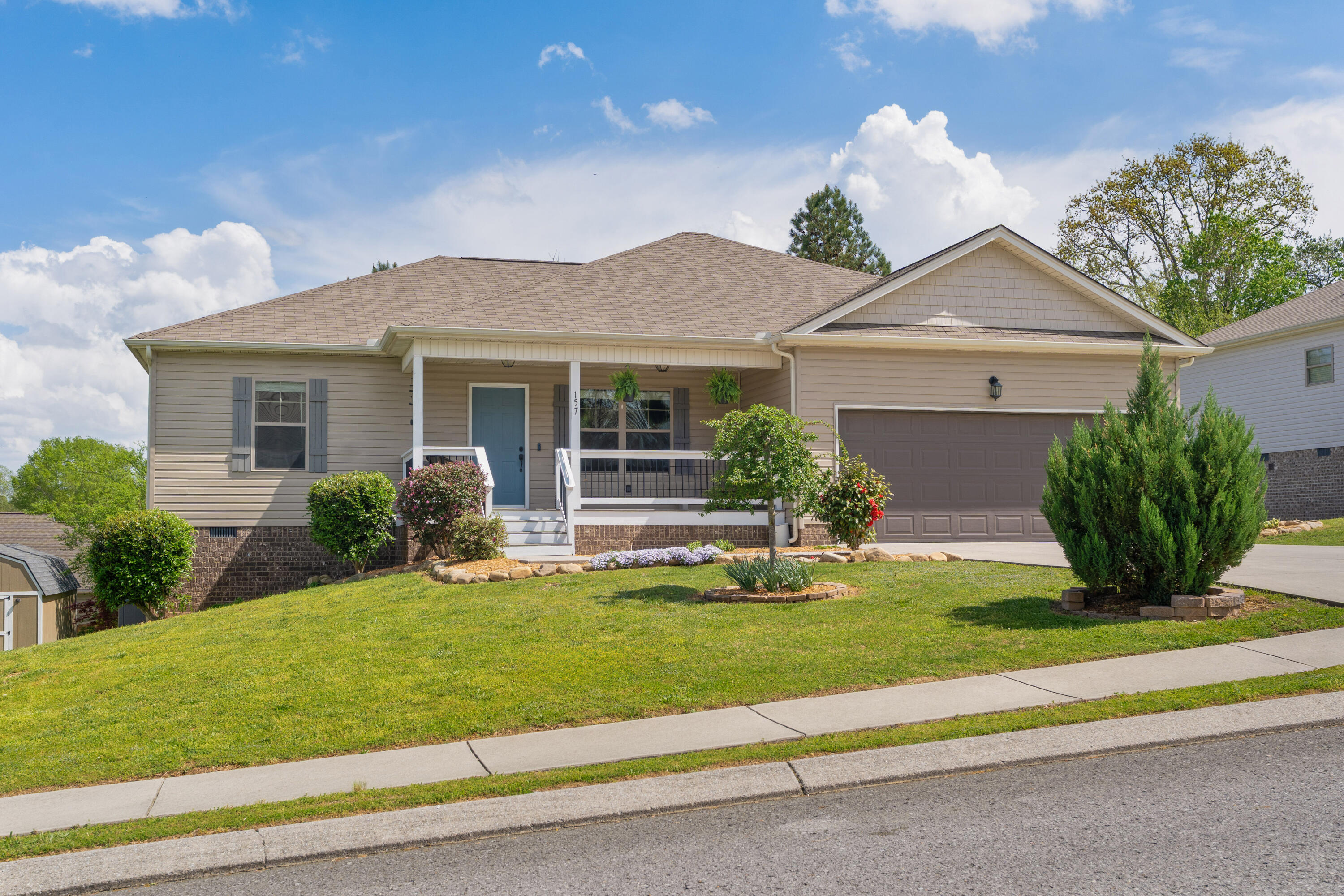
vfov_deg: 37.9
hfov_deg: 54.4
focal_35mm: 35
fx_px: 1307
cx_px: 672
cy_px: 448
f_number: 7.1
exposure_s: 1/800
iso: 320
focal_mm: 35
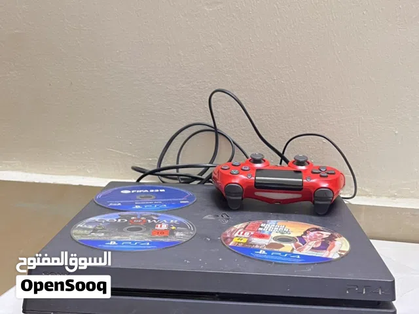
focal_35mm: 26
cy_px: 157
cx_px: 210
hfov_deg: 67.3
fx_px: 315
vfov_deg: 53.1
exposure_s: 1/33
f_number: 1.6
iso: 640
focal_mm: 5.1
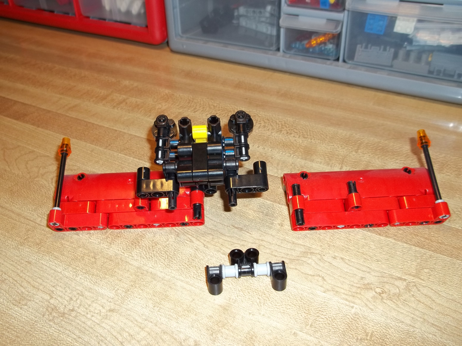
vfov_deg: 42.9
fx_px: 440
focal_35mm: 33
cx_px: 231
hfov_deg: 55.4
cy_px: 173
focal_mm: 5.9
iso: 64
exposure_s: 1/30
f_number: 3.3
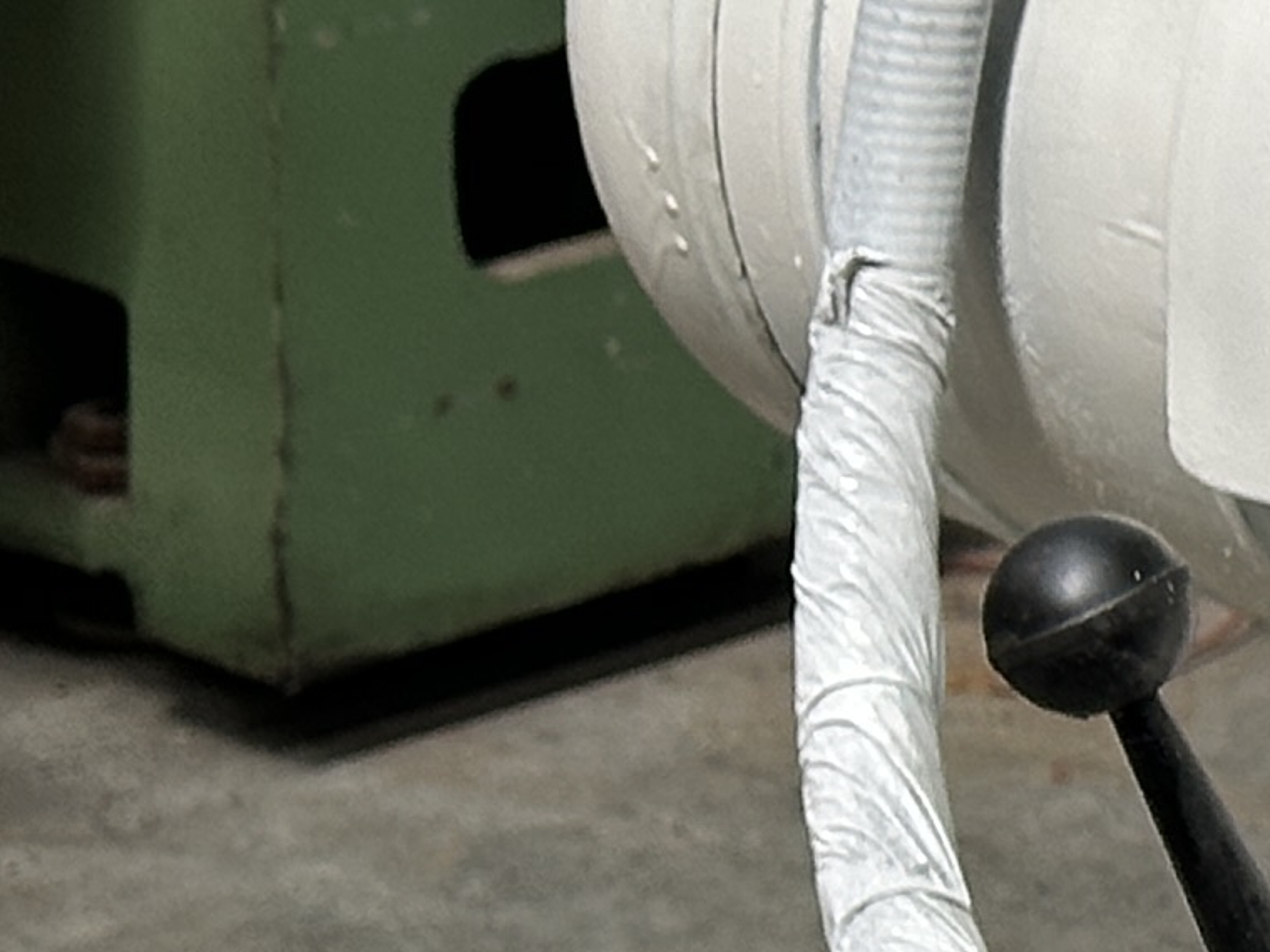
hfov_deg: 7.2
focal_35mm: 255
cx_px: 3156
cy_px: 201
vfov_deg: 5.8
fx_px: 9354
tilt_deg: -17.9
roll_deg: -5.7
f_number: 1.78
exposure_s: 1/121
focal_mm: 6.86
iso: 50
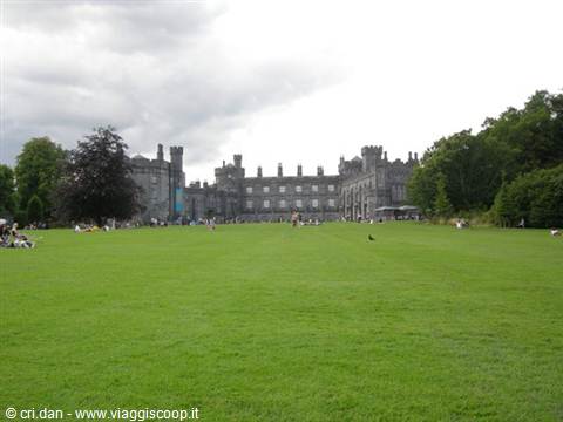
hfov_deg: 51.4
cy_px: 211
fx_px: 586
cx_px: 282
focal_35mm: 36
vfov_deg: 39.7
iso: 64
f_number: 4.8
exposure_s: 1/156
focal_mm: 7.5
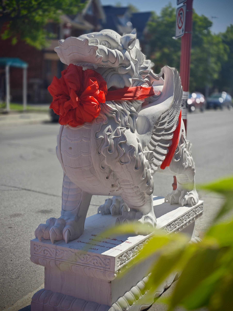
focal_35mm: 50
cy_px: 156
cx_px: 116
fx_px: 449
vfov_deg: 38.2
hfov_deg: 29.1
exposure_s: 1/2764
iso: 100
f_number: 0.95
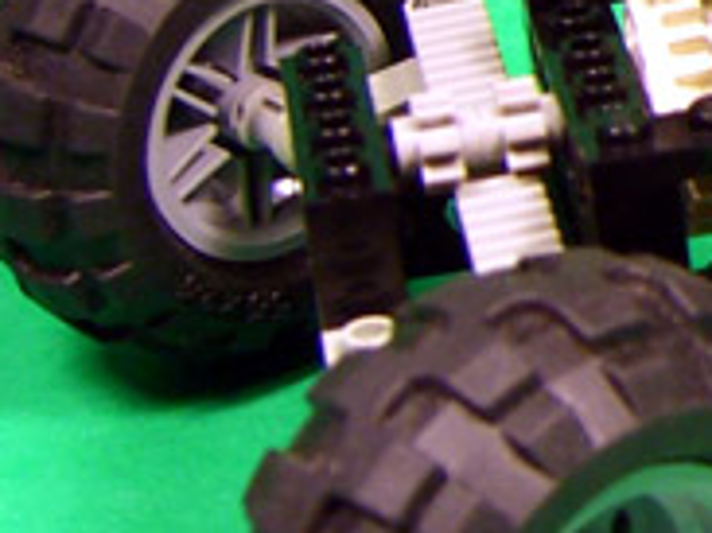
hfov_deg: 10.8
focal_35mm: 166
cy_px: -4
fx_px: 3412
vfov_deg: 8.9
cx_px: 1451
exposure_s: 1/50
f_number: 2.8
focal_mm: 7.9
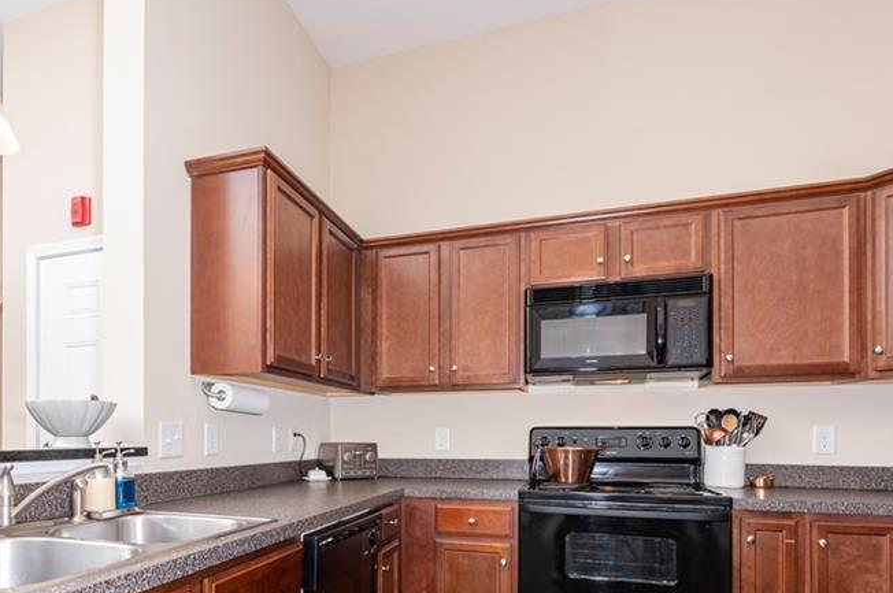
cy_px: 435
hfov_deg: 78.0
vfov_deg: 54.8
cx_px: 370
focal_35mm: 22
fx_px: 545
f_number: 8
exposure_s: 1/60
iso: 500
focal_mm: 14
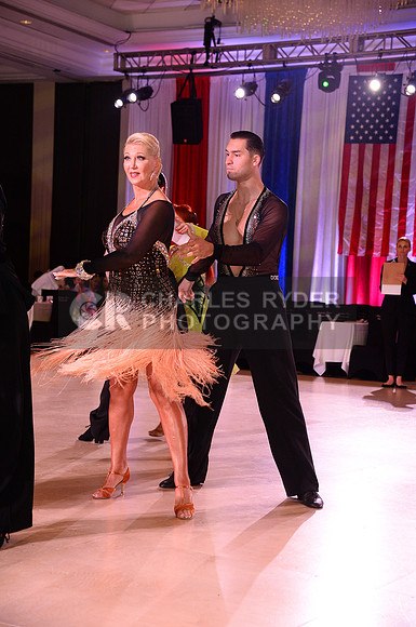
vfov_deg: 28.9
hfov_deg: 19.4
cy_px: 314
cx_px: 208
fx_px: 1217
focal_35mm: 70
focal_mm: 70
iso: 2500
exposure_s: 1/250
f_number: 5.6
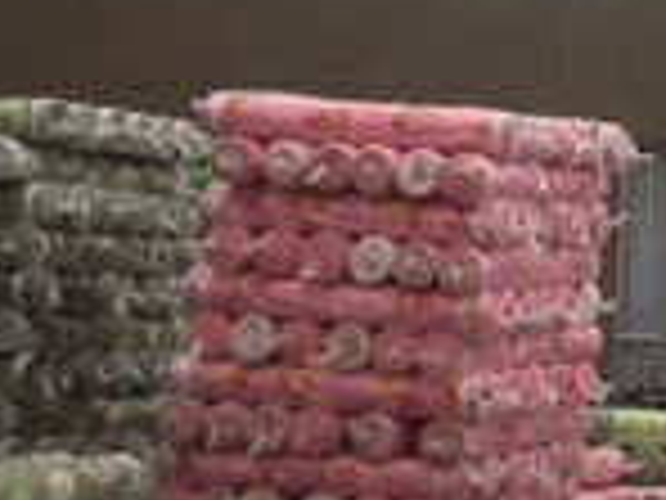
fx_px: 2405
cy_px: 81
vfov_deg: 11.8
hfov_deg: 13.8
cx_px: 1256
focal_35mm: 125
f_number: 2.2
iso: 25
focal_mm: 4.15
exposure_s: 1/40
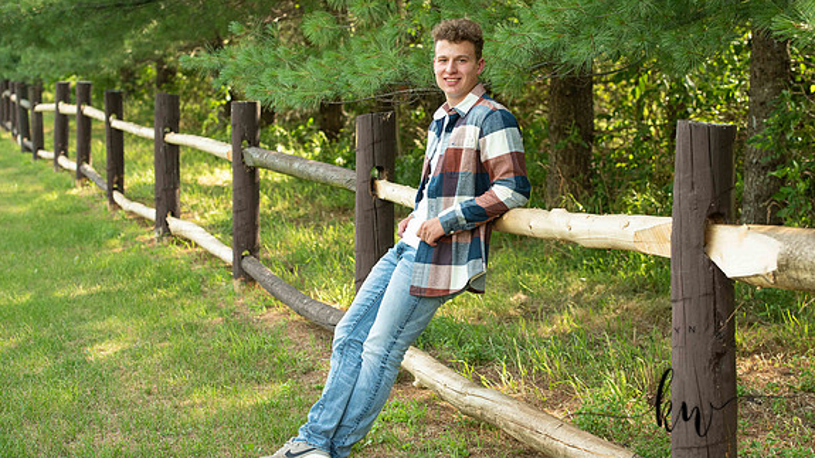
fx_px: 1599
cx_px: 407
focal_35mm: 74
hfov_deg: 28.6
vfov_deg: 16.3
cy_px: 222
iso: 400
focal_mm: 70
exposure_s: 1/200
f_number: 5
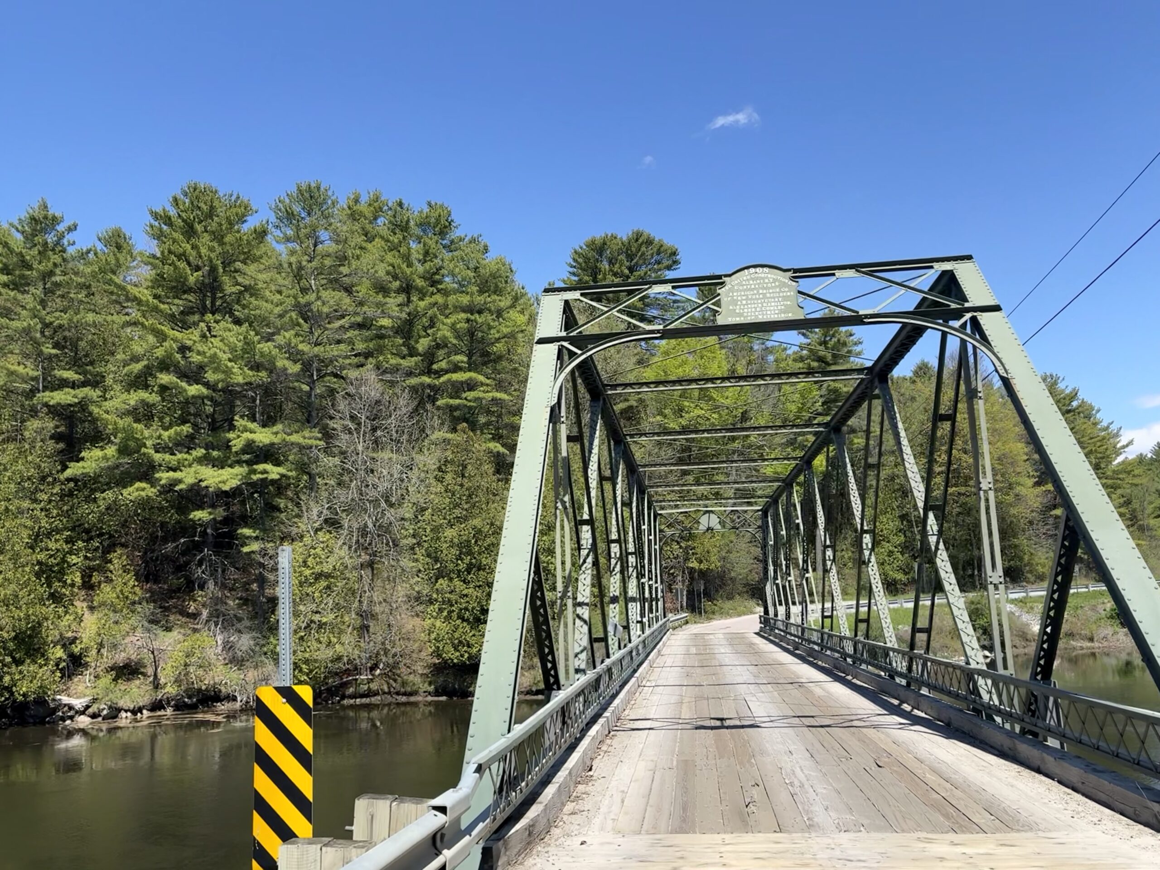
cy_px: 435
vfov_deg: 53.1
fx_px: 871
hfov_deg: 67.3
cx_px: 580
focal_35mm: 26
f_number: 1.6
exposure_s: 1/2639
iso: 50
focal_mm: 5.96
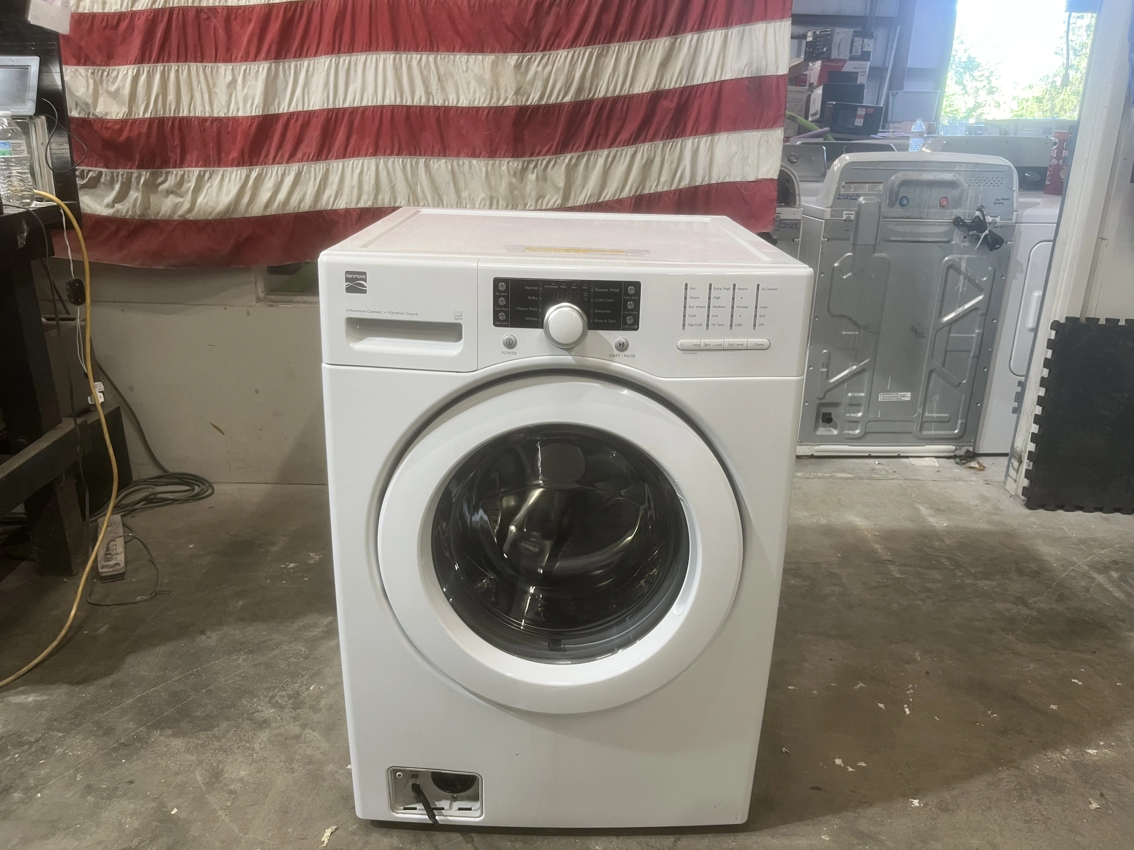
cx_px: 567
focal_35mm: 26
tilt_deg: -19.7
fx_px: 852
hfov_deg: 67.3
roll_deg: -1.1
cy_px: 425
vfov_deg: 53.1
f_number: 1.6
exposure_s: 1/60
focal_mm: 5.1
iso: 80
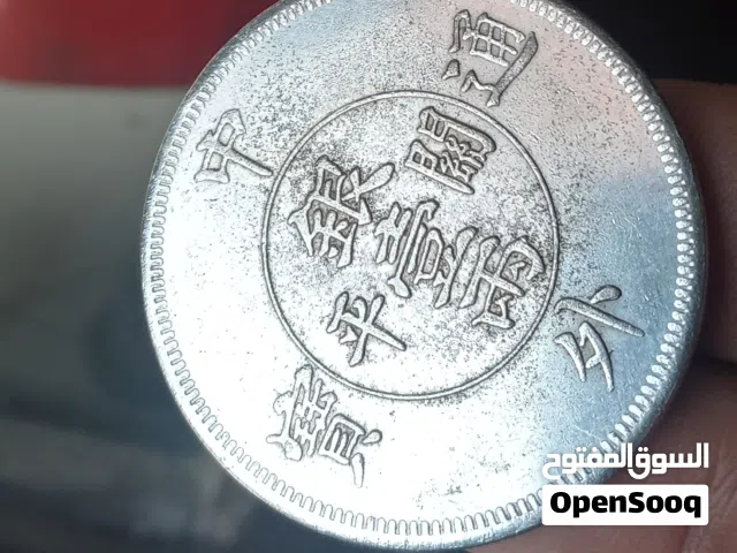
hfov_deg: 63.4
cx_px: 368
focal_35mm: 28
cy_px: 276
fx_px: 596
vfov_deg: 49.7
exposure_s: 1/338
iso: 100
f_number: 1.8
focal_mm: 3.61
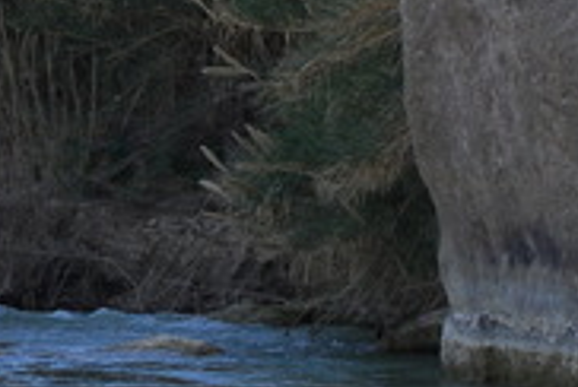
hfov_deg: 10.0
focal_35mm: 204
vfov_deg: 6.8
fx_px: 3284
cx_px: 3
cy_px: 249
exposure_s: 1/160
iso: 160
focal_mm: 31
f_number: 6.3
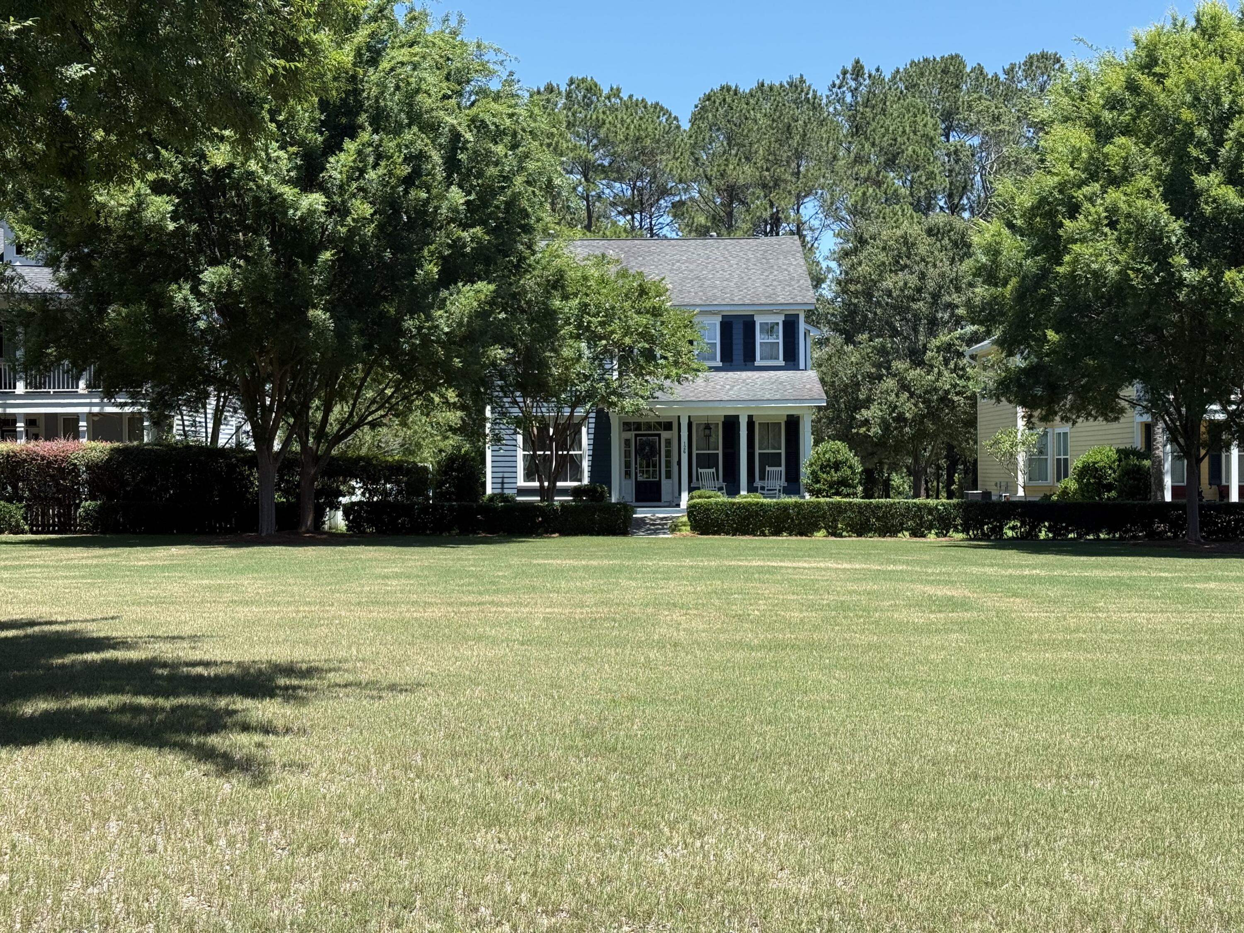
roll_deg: +0.8
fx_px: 1725
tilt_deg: +0.4
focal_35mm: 48
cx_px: 622
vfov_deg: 30.3
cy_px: 466
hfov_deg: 39.7
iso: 64
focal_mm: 6.76
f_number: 1.78
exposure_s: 1/1795
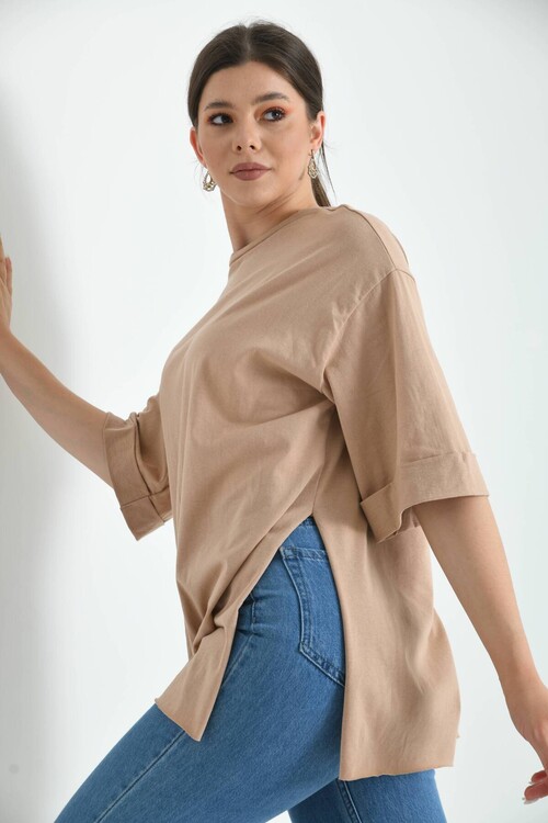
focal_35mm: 70
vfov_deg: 28.8
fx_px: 1598
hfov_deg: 19.5
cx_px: 274
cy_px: 412
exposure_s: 1/125
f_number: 6.3
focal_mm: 70
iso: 100
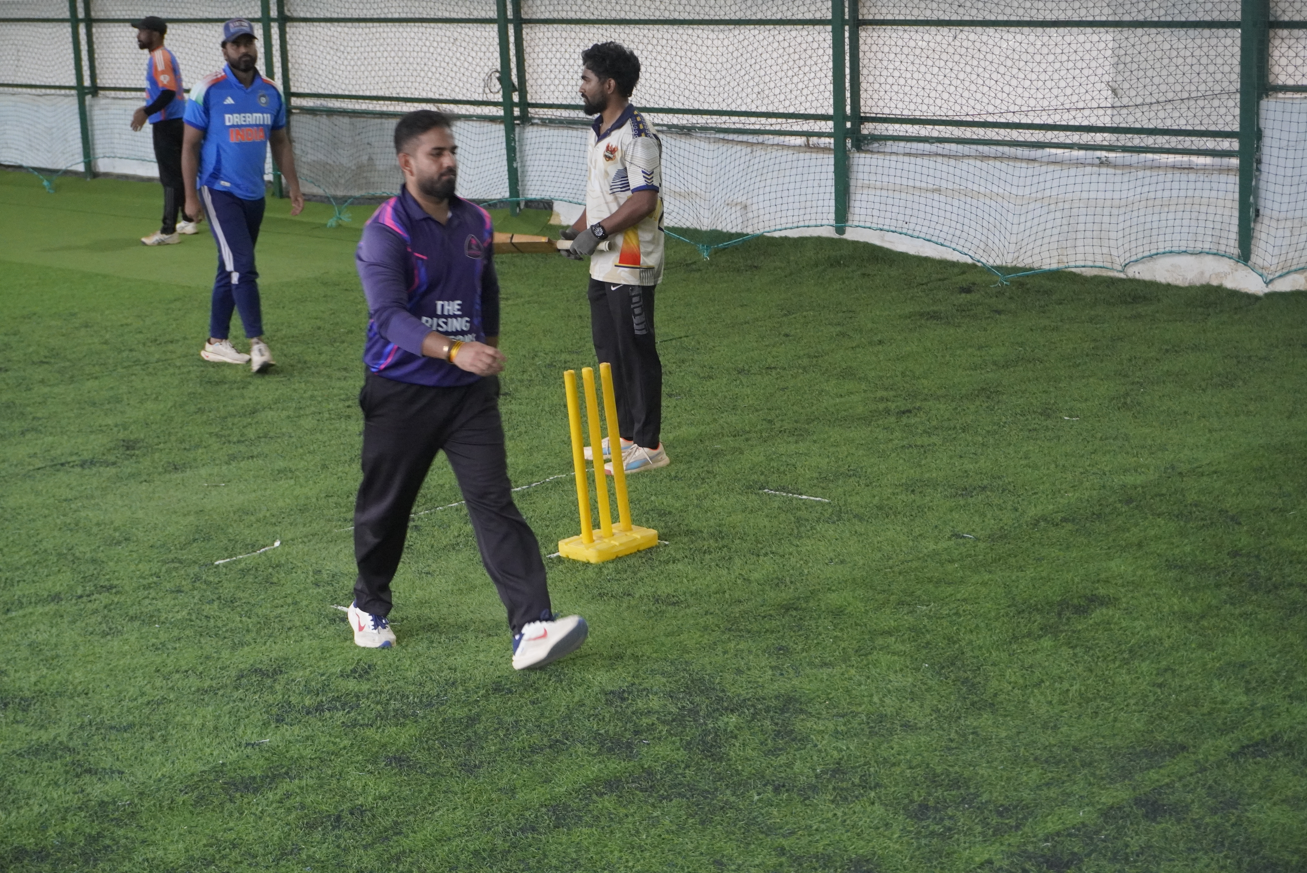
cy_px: 436
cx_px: 654
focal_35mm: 66
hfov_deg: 30.5
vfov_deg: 20.6
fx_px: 2397
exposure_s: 1/200
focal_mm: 44
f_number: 5.6
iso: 3200
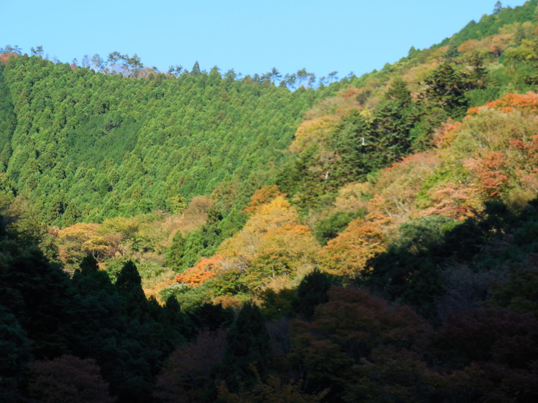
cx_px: 269
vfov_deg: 13.6
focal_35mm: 109
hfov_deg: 18.0
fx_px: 1694
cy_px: 202
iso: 125
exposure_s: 1/160
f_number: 4.8
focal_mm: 19.4
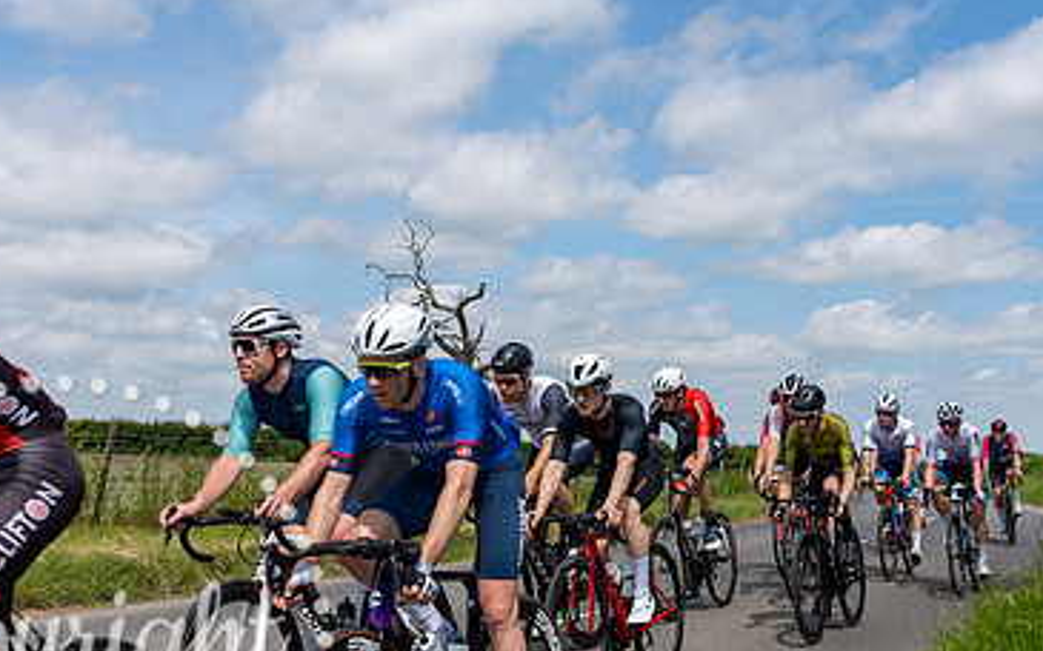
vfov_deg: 27.0
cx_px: 509
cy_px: 498
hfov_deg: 42.6
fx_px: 1336
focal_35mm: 47
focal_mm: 29
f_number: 6.3
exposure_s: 1/1250
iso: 100
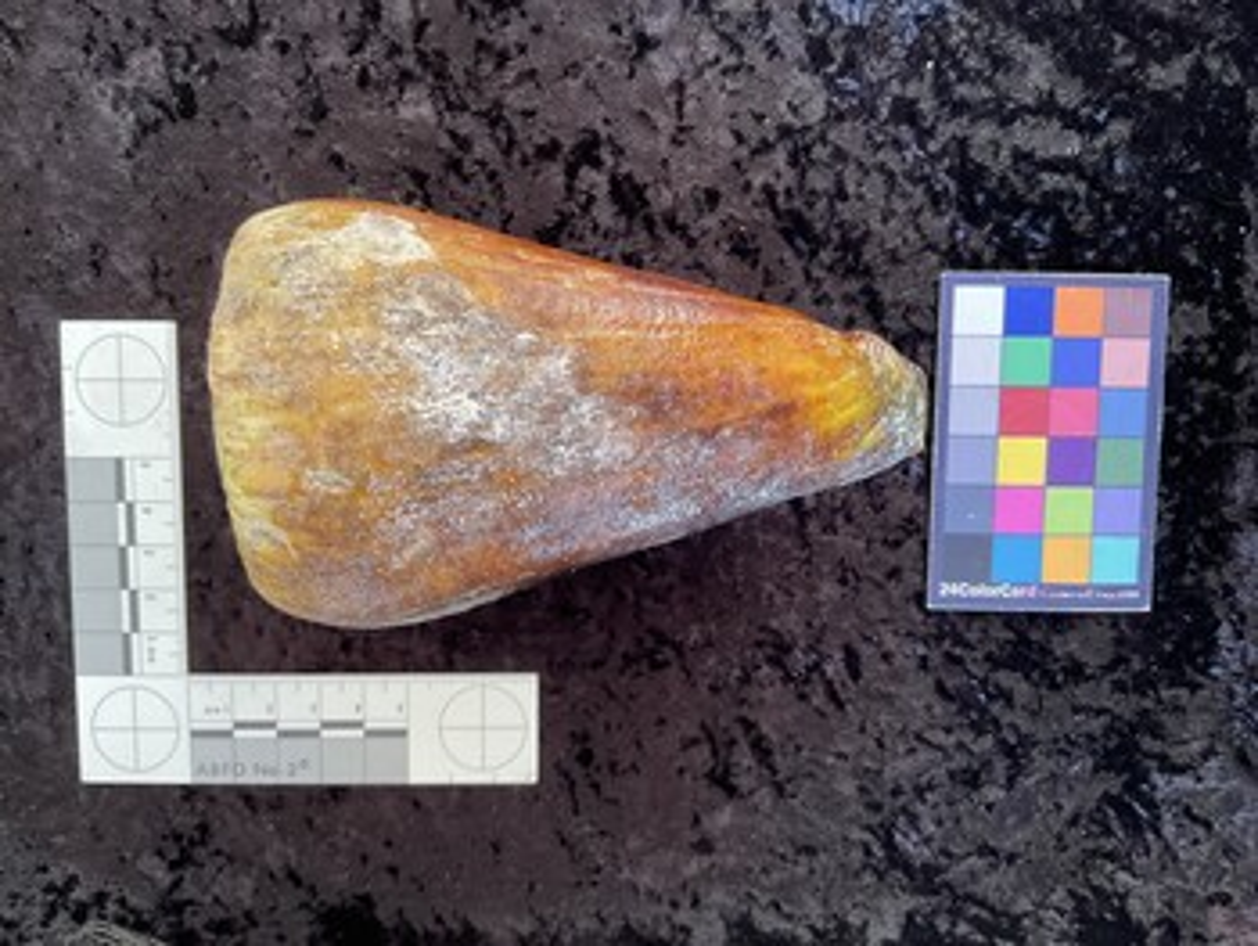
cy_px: 473
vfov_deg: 48.3
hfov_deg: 61.6
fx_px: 1055
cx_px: 629
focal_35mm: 29
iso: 80
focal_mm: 3
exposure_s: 1/50
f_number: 1.8
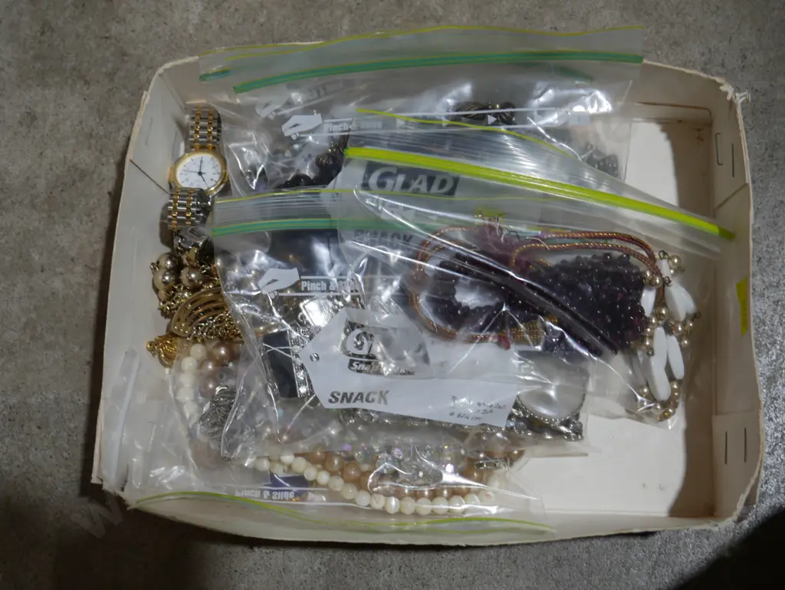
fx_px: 1180
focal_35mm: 52
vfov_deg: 28.1
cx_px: 392
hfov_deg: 36.8
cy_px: 295
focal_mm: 26
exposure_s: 1/60
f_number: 5.3
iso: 250
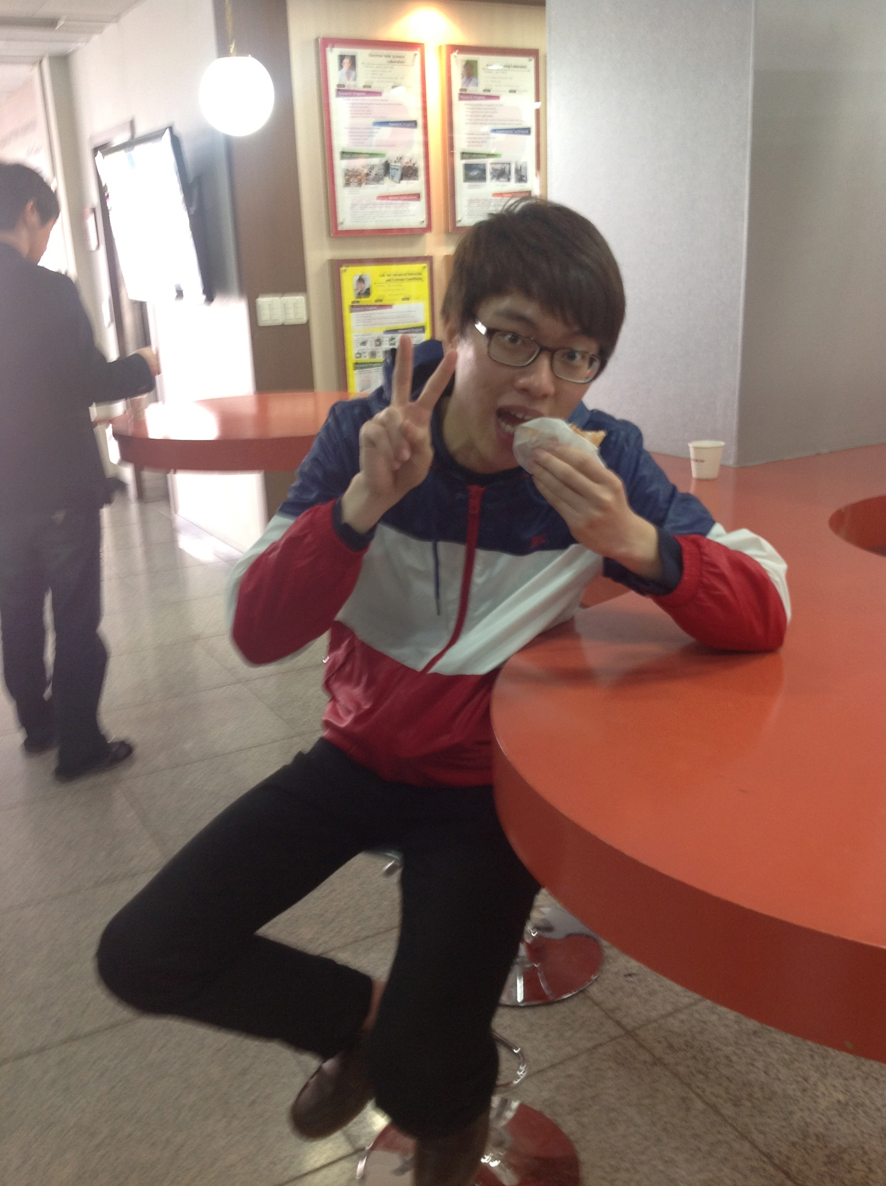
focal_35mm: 35
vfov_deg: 52.7
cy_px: 593
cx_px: 443
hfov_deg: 40.6
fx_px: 1198
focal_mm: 4.28
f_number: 2.4
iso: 100
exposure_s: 1/15
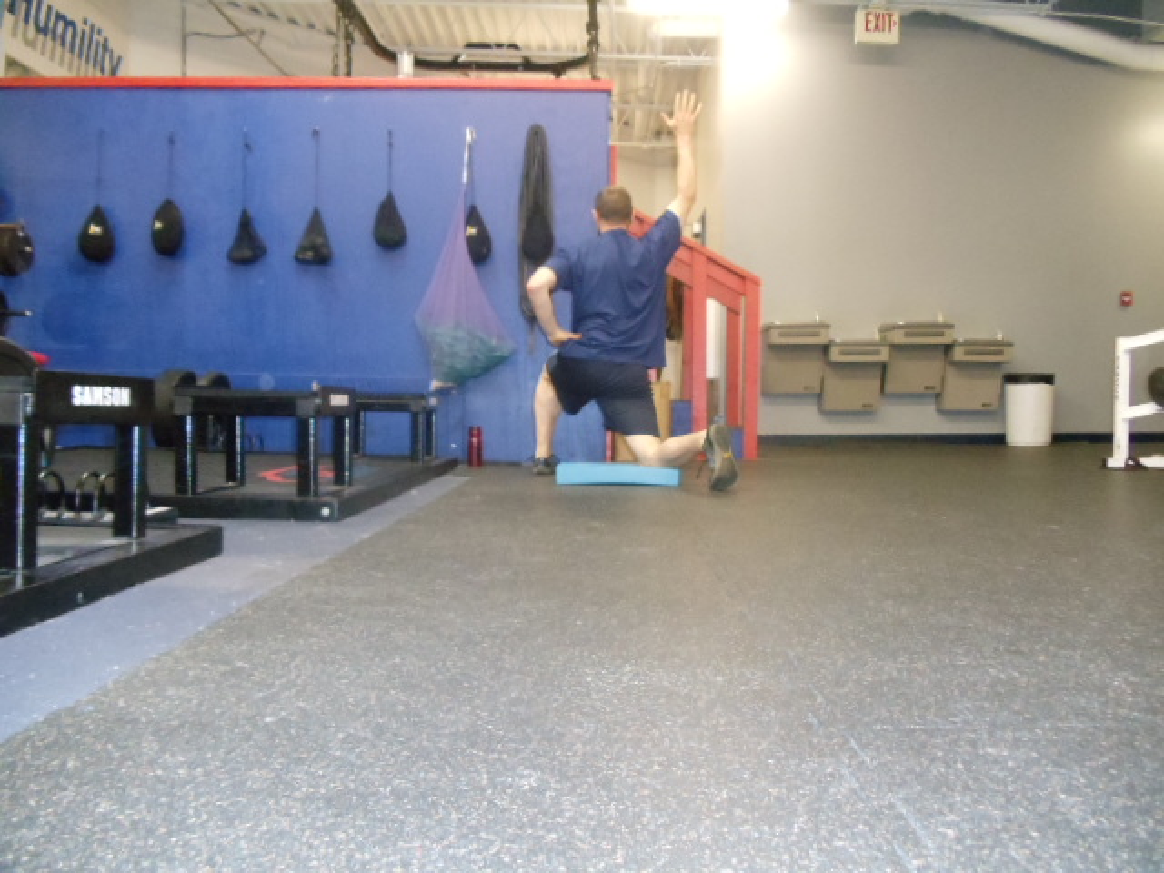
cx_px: 582
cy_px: 436
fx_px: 1480
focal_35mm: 44
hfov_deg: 42.9
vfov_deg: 32.9
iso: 800
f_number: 3.5
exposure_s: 1/30
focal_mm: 6
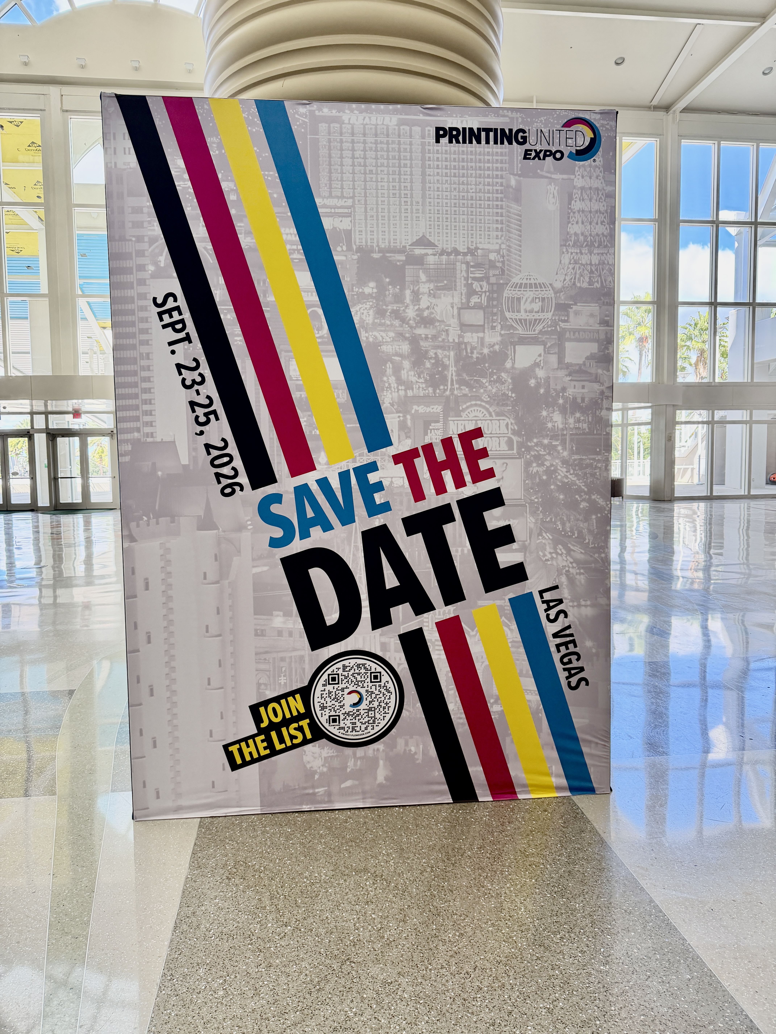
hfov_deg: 56.8
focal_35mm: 24
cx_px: 388
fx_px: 717
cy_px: 517
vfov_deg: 71.6
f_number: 1.78
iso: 160
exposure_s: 1/214
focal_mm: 6.76
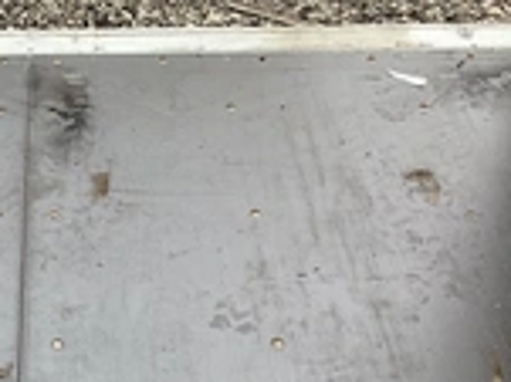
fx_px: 1136
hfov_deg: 24.5
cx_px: 41
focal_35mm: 77
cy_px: 237
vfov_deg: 19.1
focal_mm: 3
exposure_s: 1/122
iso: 32
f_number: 1.8
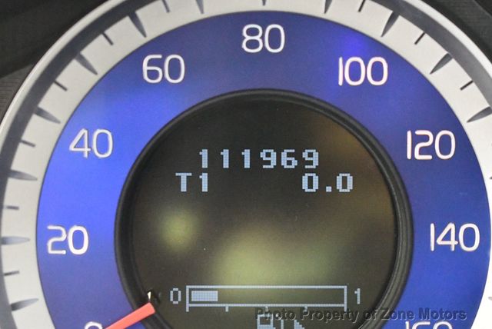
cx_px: 246
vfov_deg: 12.5
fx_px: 1505
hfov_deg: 18.6
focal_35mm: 110
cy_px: 164
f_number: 5.6
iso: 12800
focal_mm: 55
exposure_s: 1/40
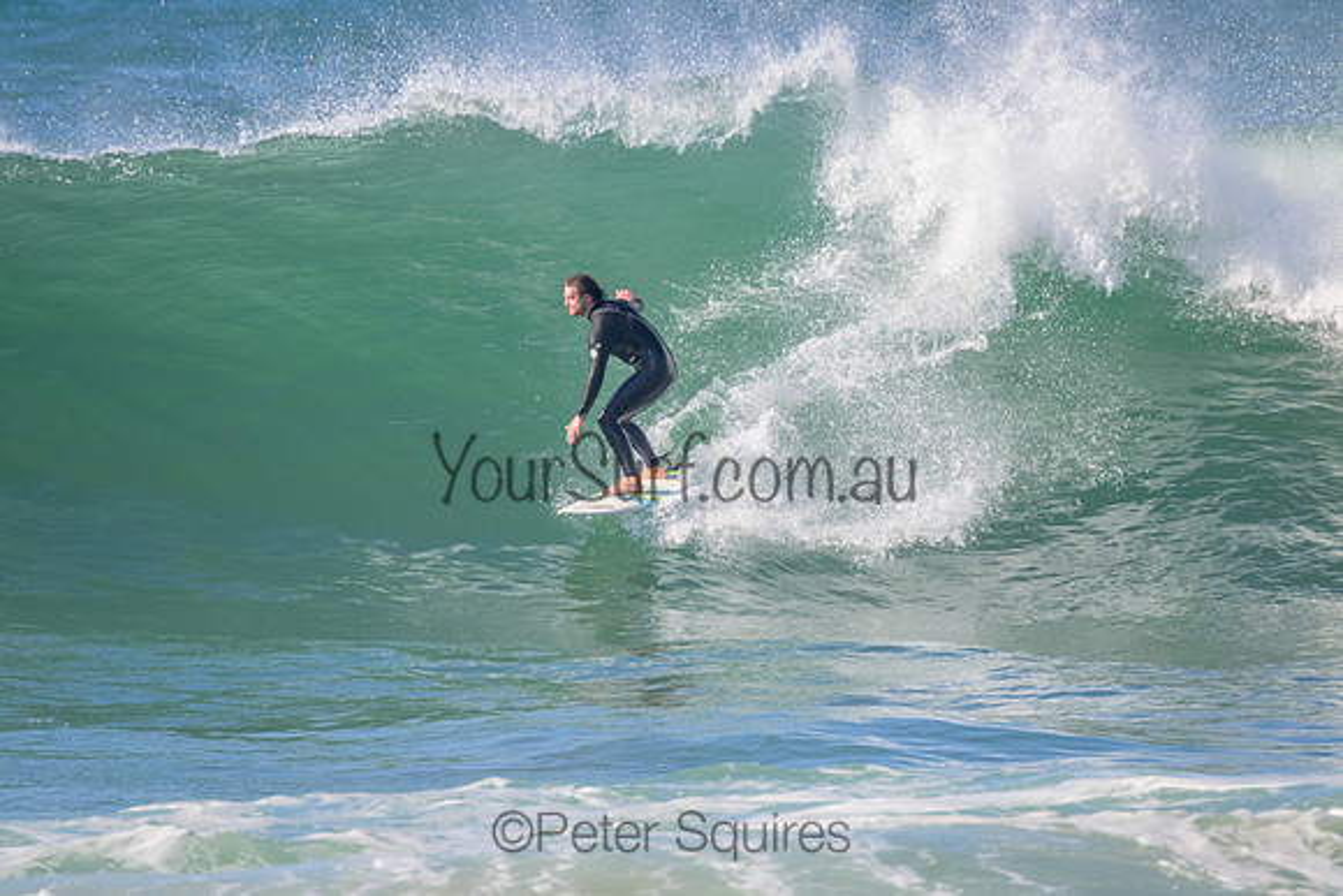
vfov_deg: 1.7
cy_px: 448
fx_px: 29850
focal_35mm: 800
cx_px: 672
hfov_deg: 2.6
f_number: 11
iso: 1800
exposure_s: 1/2000
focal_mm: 800
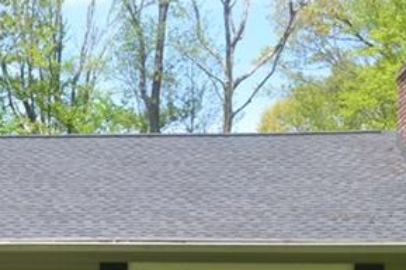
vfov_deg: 11.5
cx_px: -103
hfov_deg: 16.7
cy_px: 323
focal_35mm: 117
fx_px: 1318
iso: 400
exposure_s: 1/250
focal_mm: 22
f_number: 10
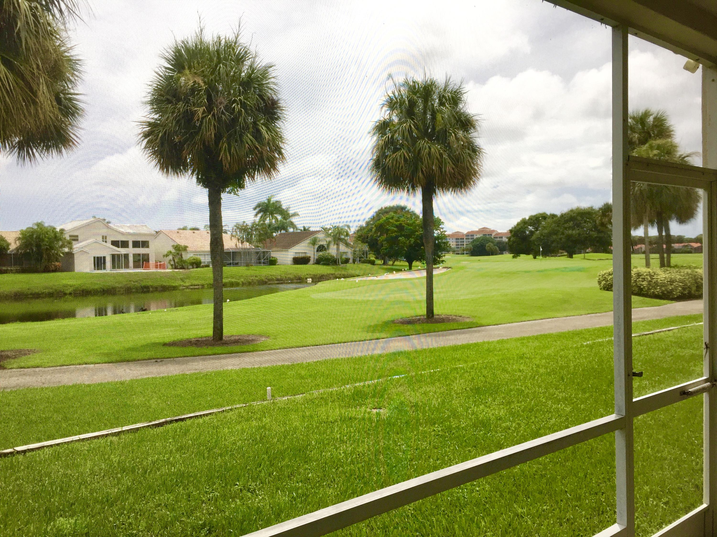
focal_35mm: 29
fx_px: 601
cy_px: 268
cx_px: 358
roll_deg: +0.9
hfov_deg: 61.7
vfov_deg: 48.2
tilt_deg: -2.3
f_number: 2.2
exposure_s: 1/2639
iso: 50
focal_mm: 4.15
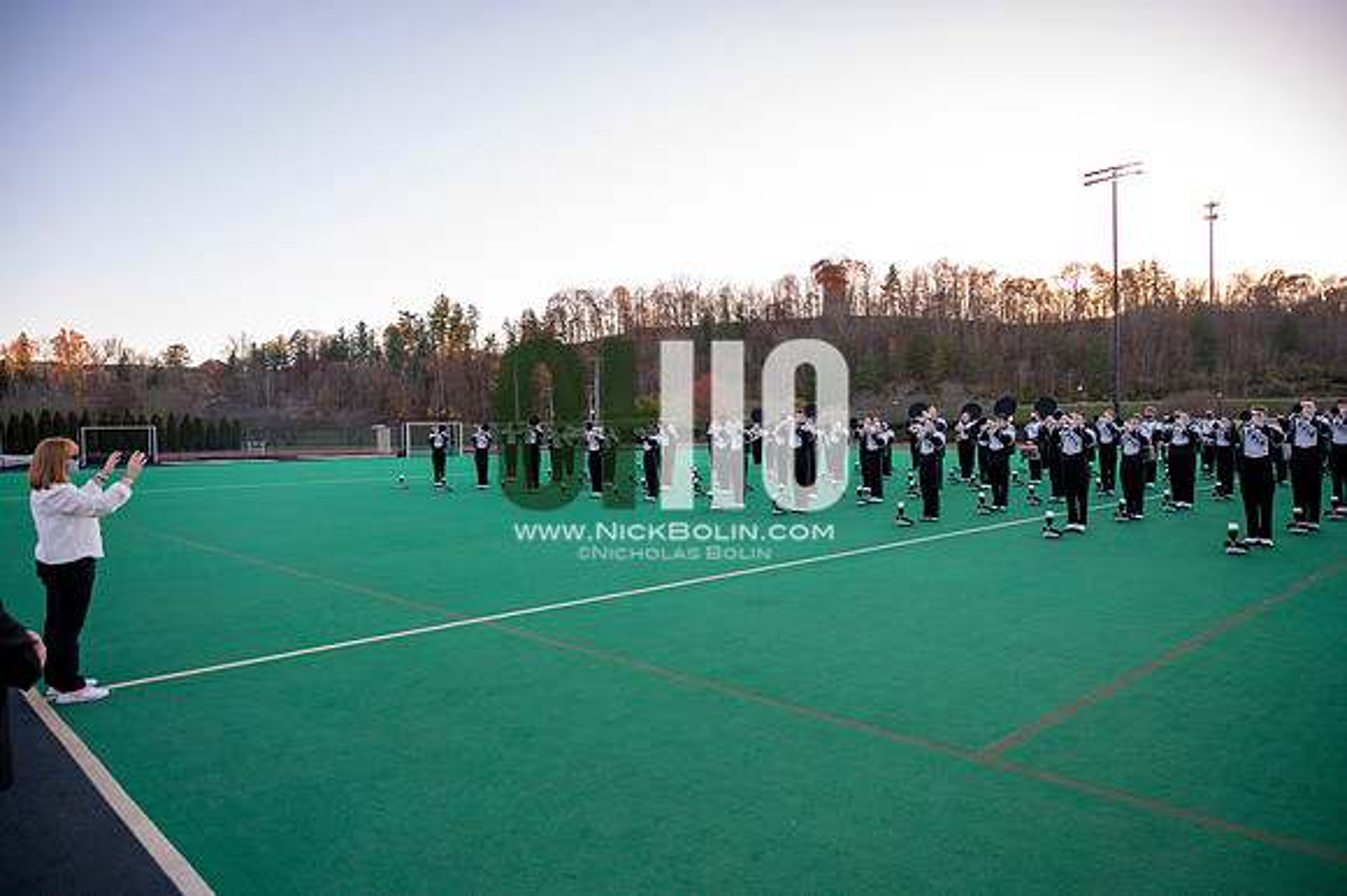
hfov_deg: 73.8
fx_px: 897
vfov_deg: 53.1
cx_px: 674
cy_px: 448
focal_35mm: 24
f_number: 4
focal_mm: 24
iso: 2000
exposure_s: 1/3200
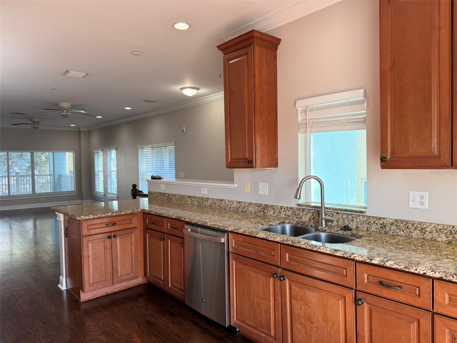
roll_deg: +0.8
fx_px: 317
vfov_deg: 56.8
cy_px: 172
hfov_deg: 71.6
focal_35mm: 24
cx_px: 228
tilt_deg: -1.6
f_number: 1.78
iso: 125
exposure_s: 1/200
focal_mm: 6.76
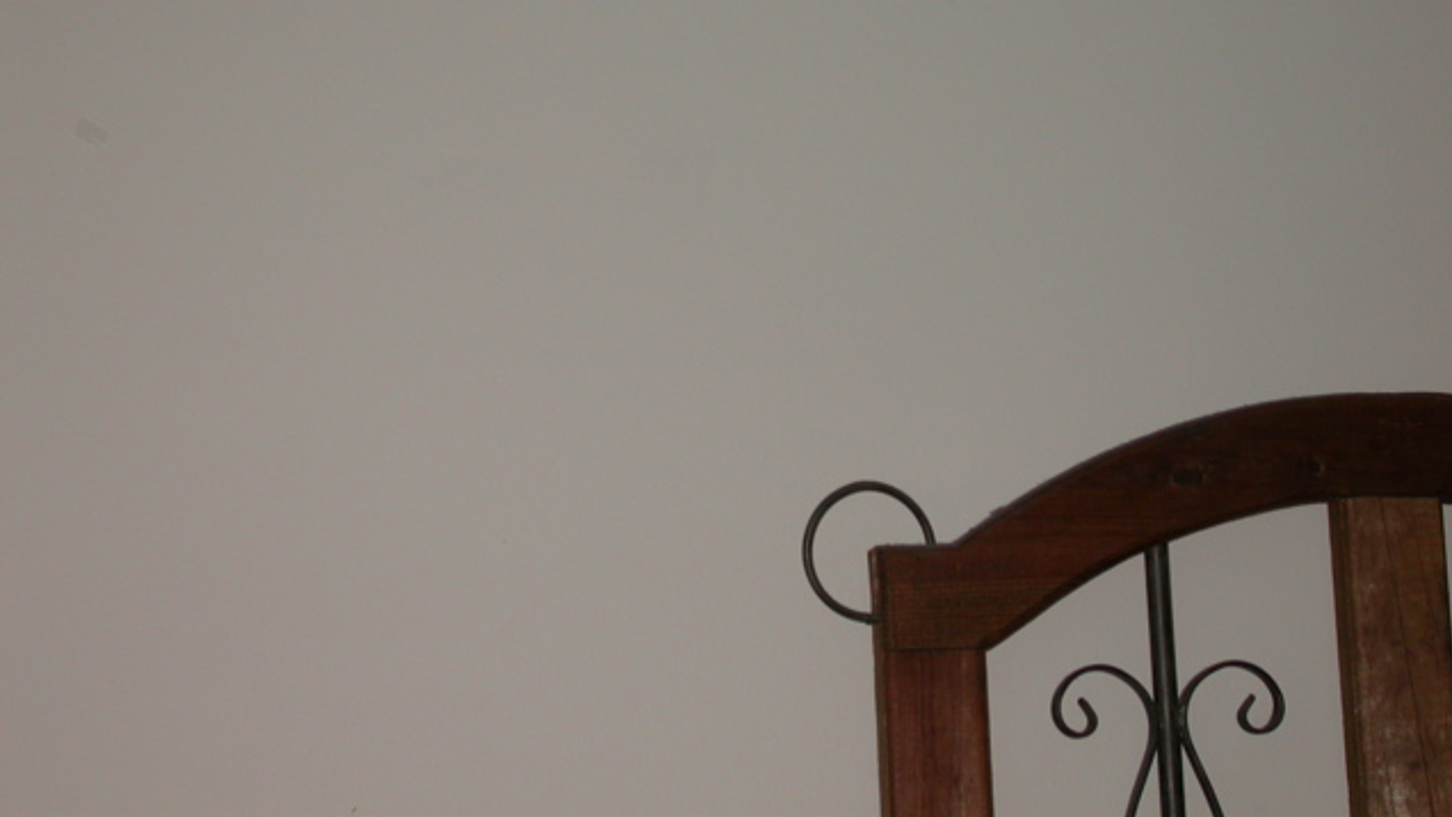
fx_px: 3928
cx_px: 724
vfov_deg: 11.9
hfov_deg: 20.9
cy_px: 274
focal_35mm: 102
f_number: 3.8
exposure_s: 1/60.3
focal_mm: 19.3
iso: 100
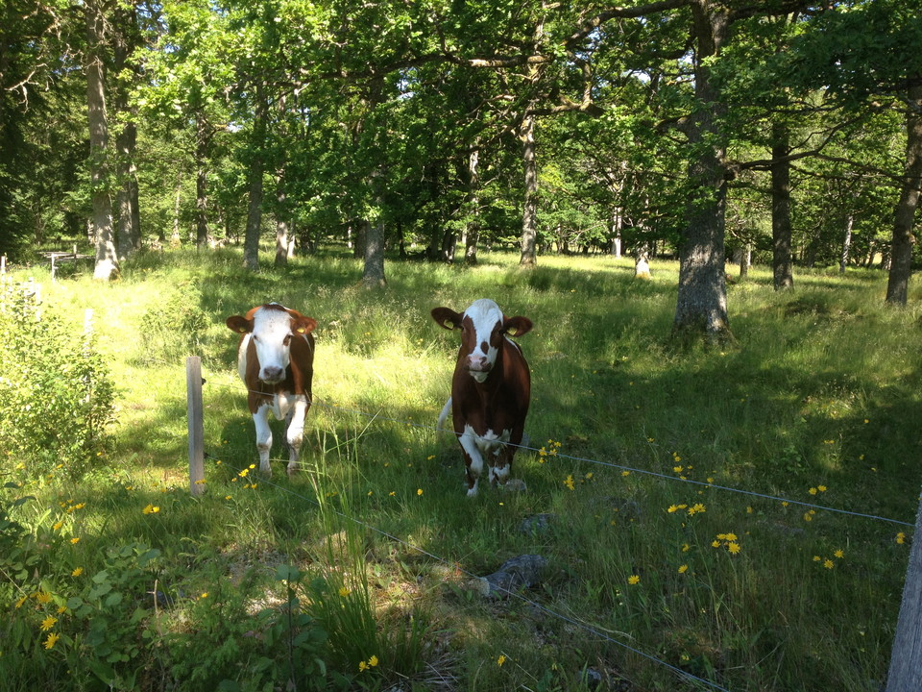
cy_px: 346
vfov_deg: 40.7
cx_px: 461
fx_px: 932
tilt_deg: -7.4
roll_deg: -2.4
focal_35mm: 35
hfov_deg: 52.6
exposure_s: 1/259
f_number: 2.4
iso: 50
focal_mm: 4.28
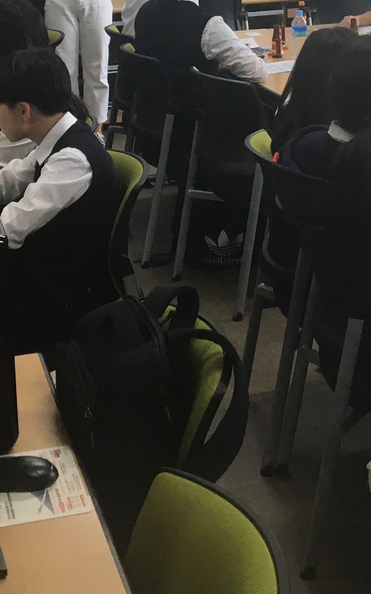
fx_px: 1311
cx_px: 215
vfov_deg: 24.8
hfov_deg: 16.1
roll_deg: +0.9
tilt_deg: -9.0
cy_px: 65
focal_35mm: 81
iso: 25
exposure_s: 1/30
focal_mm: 4.15
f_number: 2.2
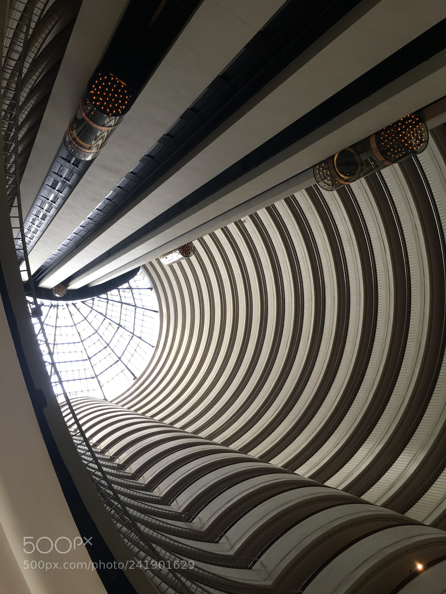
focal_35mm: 29
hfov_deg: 48.2
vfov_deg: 61.7
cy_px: 297
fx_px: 498
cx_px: 223
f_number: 2.2
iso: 40
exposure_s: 1/33
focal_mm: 4.15
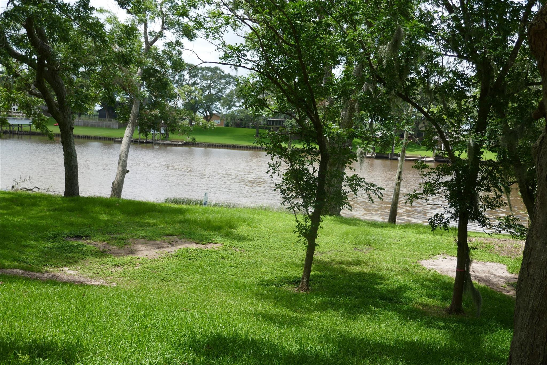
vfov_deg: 37.8
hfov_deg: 54.4
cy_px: 182
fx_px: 532
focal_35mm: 35
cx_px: 274
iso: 125
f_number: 3.4
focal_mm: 12.7
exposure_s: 1/640
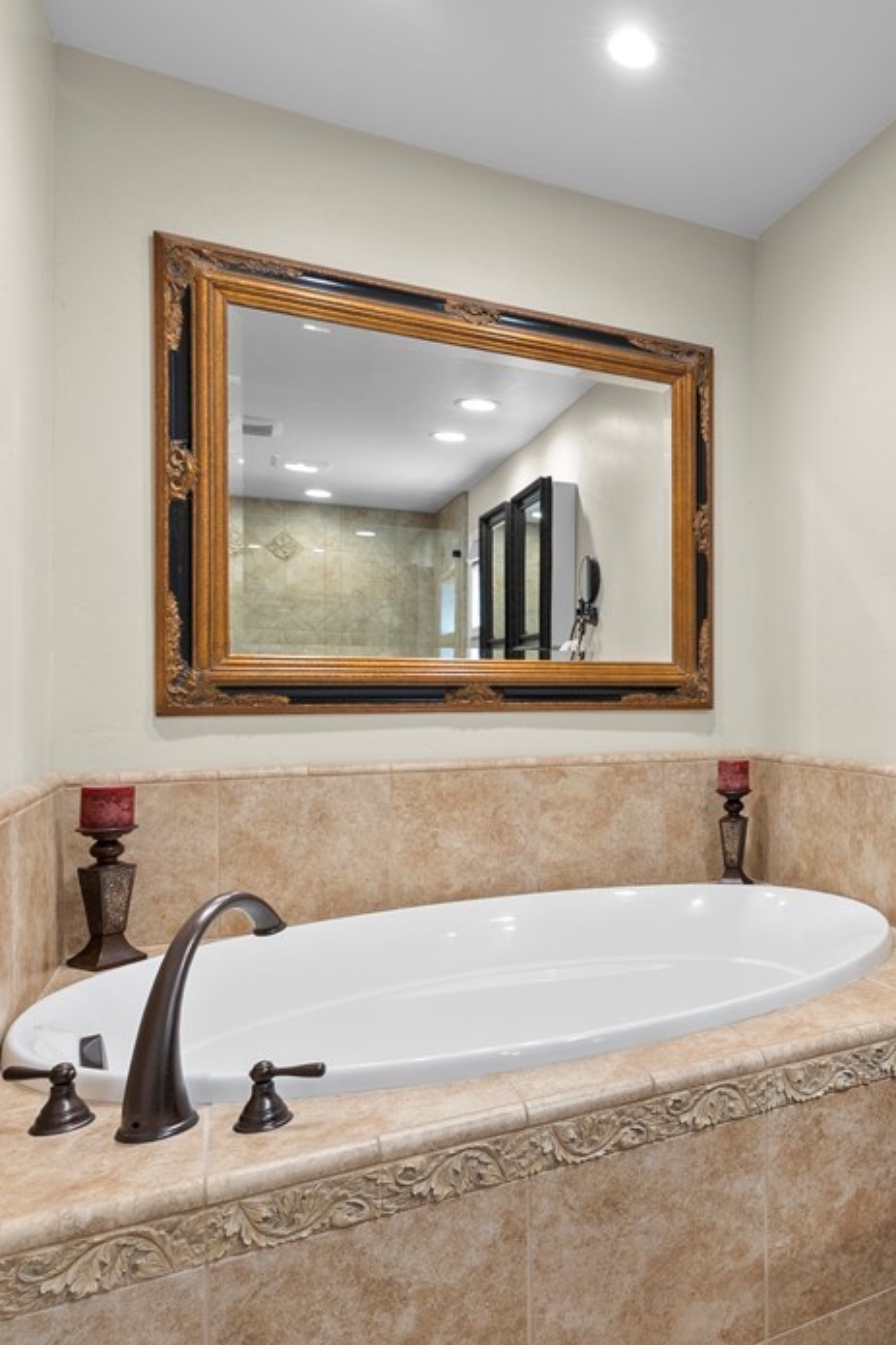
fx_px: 934
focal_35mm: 25
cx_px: 858
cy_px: 681
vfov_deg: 71.5
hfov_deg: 44.9
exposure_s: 1/1.67
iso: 250
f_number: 9
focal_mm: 16
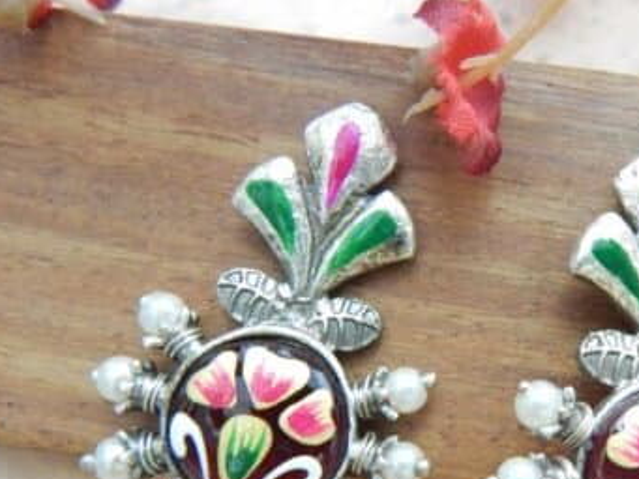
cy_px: 359
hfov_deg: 41.1
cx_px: 510
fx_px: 813
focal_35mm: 44
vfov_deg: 32.3
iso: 500
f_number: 3.1
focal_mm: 4.5
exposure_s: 1/8
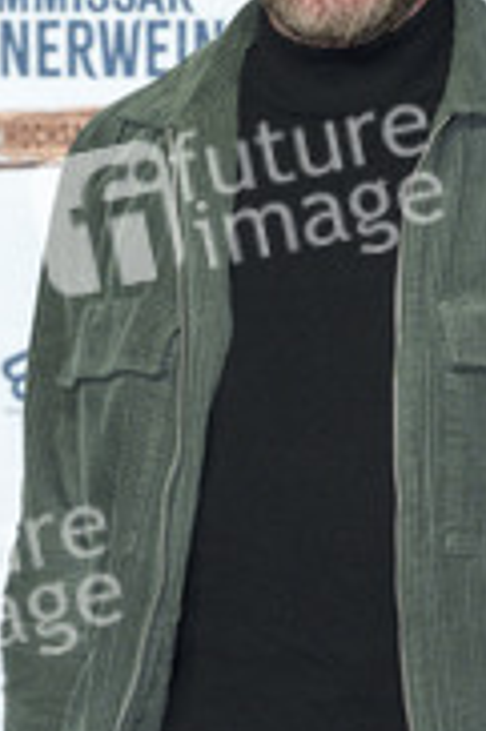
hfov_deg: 8.9
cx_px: 353
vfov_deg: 13.3
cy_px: 402
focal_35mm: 154
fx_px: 3124
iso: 800
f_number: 4.5
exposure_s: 1/250
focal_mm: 70
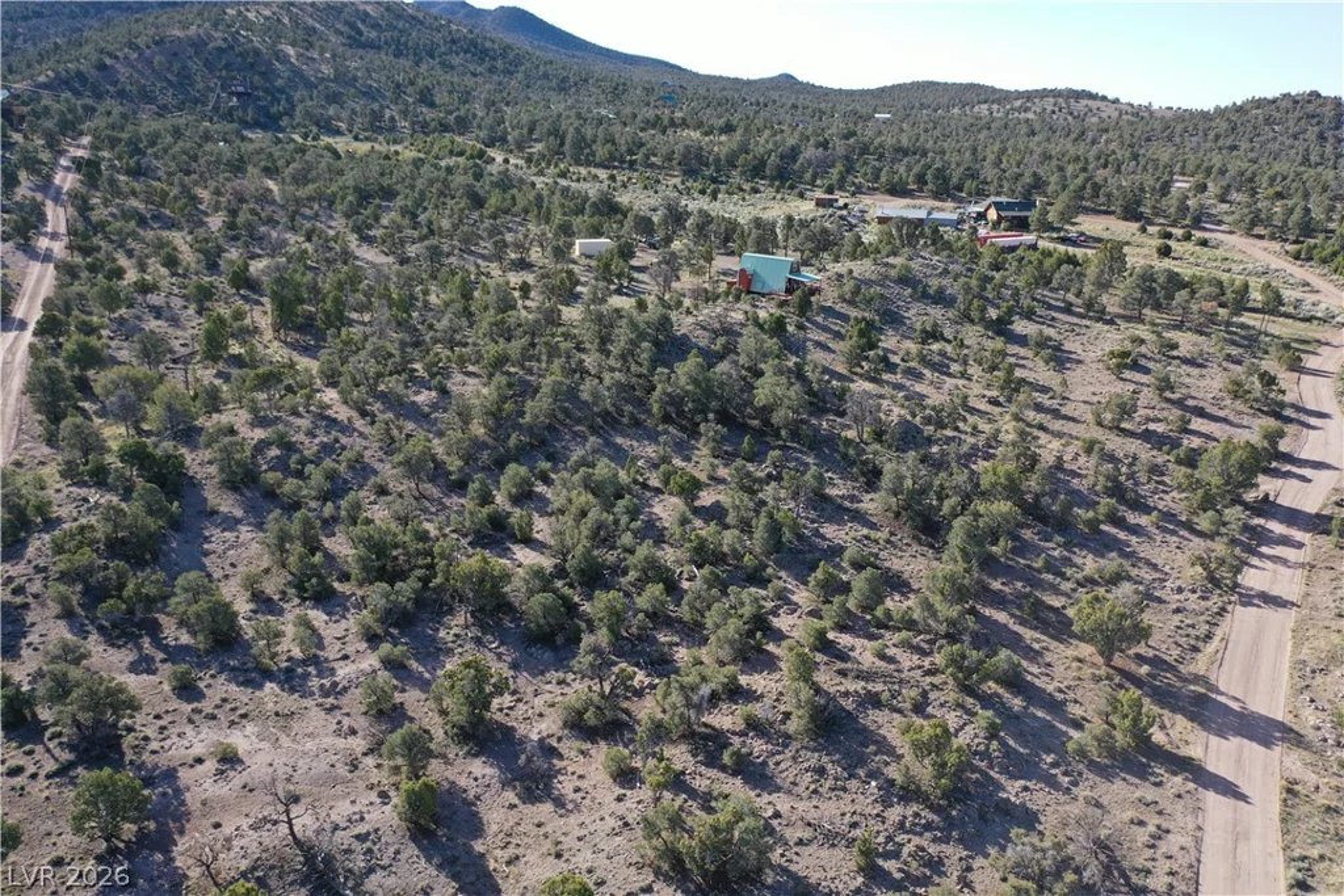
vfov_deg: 46.4
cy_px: 448
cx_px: 672
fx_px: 1045
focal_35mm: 28
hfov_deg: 65.5
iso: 100
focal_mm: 10.26
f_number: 2.8
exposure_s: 1/200
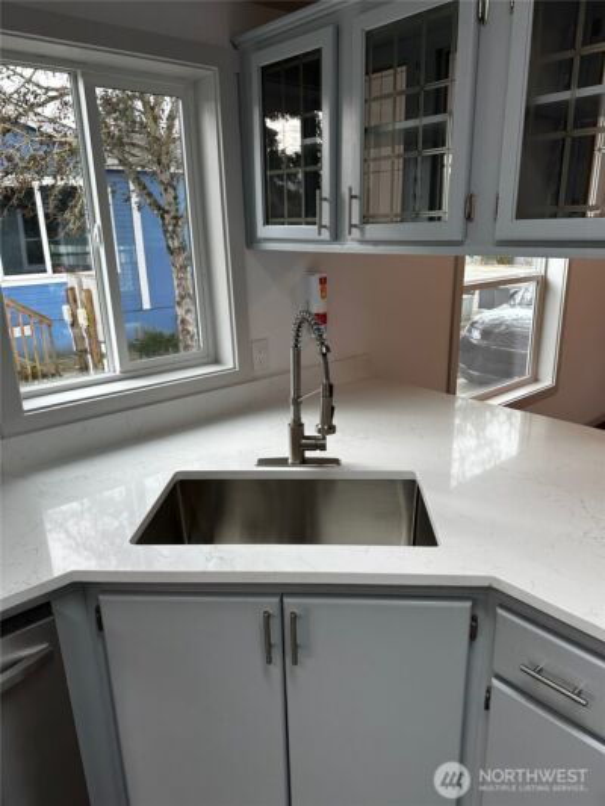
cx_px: 302
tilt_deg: -16.3
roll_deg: -0.1
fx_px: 559
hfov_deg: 56.8
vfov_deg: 71.6
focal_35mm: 24
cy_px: 403
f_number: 1.78
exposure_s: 1/127
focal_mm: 6.86
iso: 64
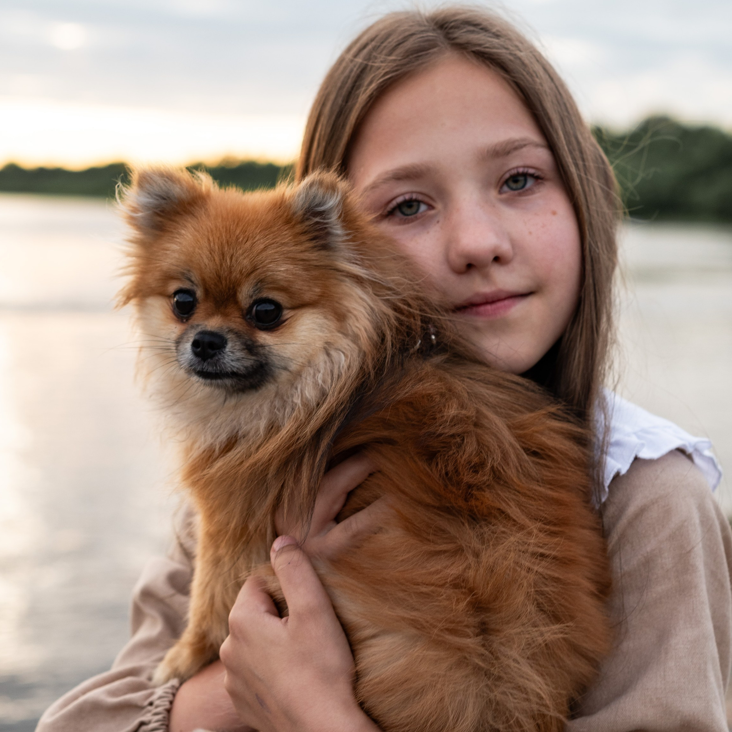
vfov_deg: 22.7
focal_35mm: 76
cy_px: 261
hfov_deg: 22.7
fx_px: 1818
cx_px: 434
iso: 250
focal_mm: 50
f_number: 4.5
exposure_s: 1/400
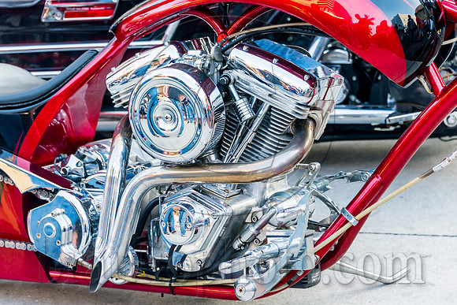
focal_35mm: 112
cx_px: 228
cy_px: 152
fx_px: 1422
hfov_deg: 18.3
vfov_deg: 12.2
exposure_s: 1/320
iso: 800
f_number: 5.3
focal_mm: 112
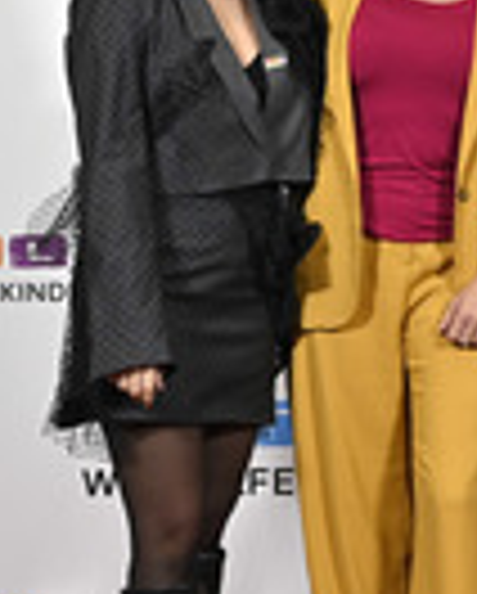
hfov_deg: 10.3
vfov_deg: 13.4
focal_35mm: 144
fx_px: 2535
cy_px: 328
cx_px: 740
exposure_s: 1/320
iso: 1000
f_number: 4.5
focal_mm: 45
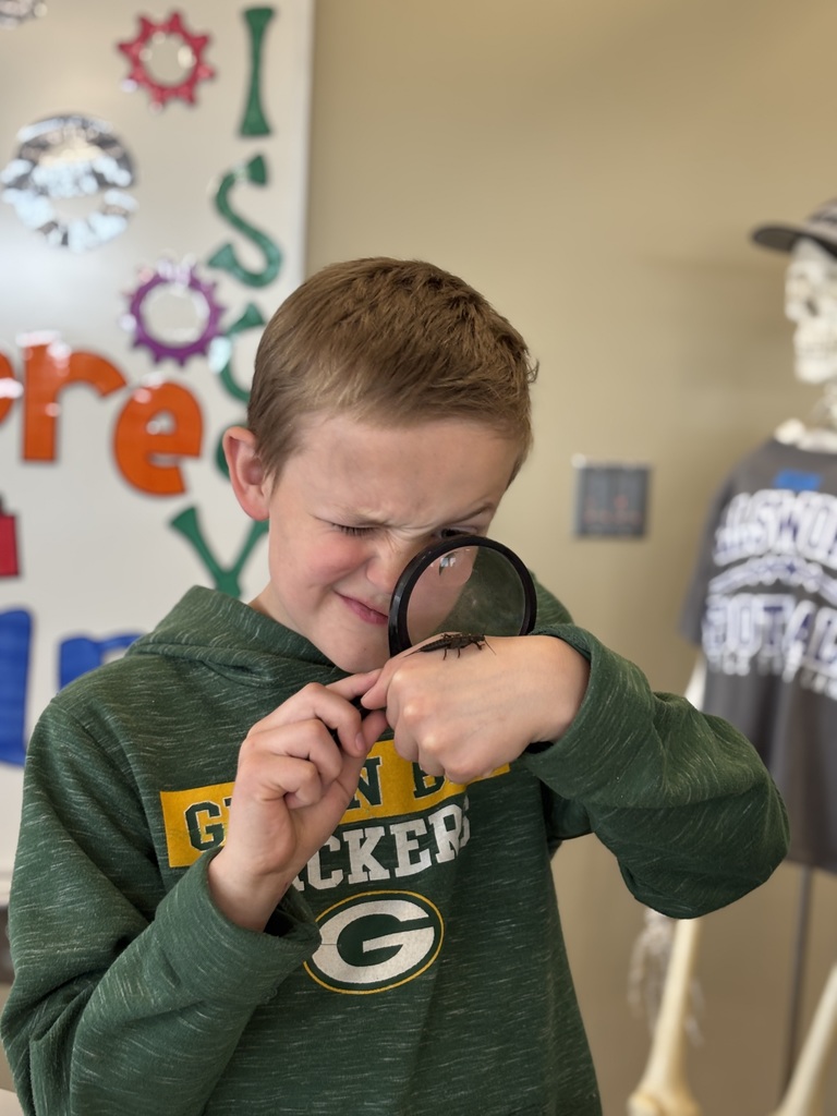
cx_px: 418
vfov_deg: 36.8
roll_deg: -3.2
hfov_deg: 28.0
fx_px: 1676
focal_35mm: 52
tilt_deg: -7.5
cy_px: 558
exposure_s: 1/60
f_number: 1.6
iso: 80
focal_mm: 5.96
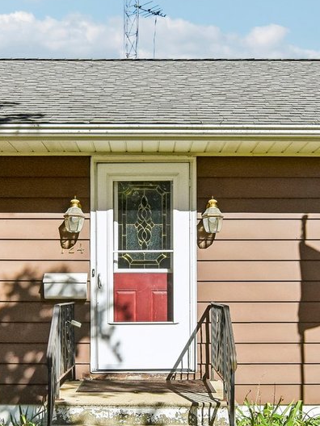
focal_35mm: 62
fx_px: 764
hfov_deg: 23.6
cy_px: 269
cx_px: 134
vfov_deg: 31.0
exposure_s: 1/1250
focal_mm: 14
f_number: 8
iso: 400
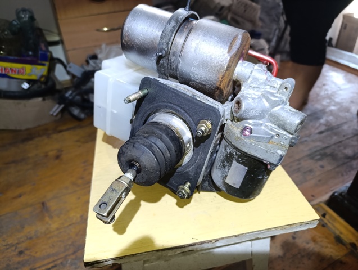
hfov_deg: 73.8
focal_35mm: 23
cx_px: 179
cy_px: 135
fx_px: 238
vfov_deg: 59.0
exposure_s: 1/100
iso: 500
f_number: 1.6
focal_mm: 6.14
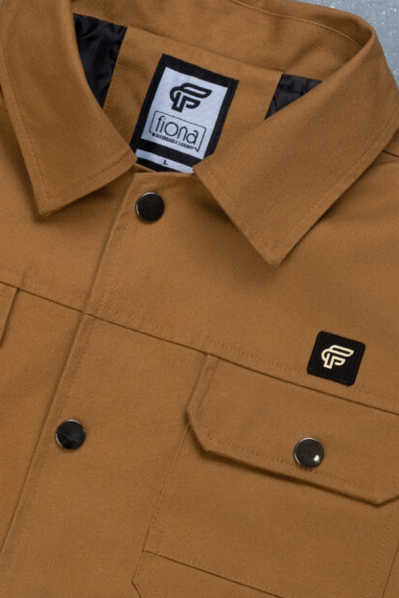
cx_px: 98
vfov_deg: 17.5
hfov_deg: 11.7
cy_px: 303
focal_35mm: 117
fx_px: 1945
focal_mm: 42.5
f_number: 11
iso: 400
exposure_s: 1/100
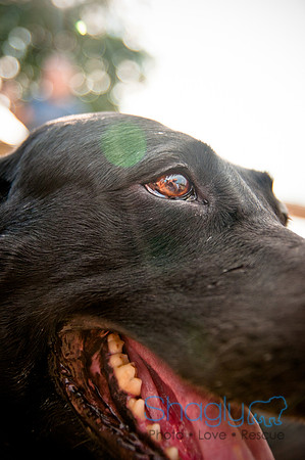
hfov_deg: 28.0
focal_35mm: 48
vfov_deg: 41.2
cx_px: 152
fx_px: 611
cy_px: 230
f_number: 2.8
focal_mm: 32
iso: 400
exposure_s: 1/1600
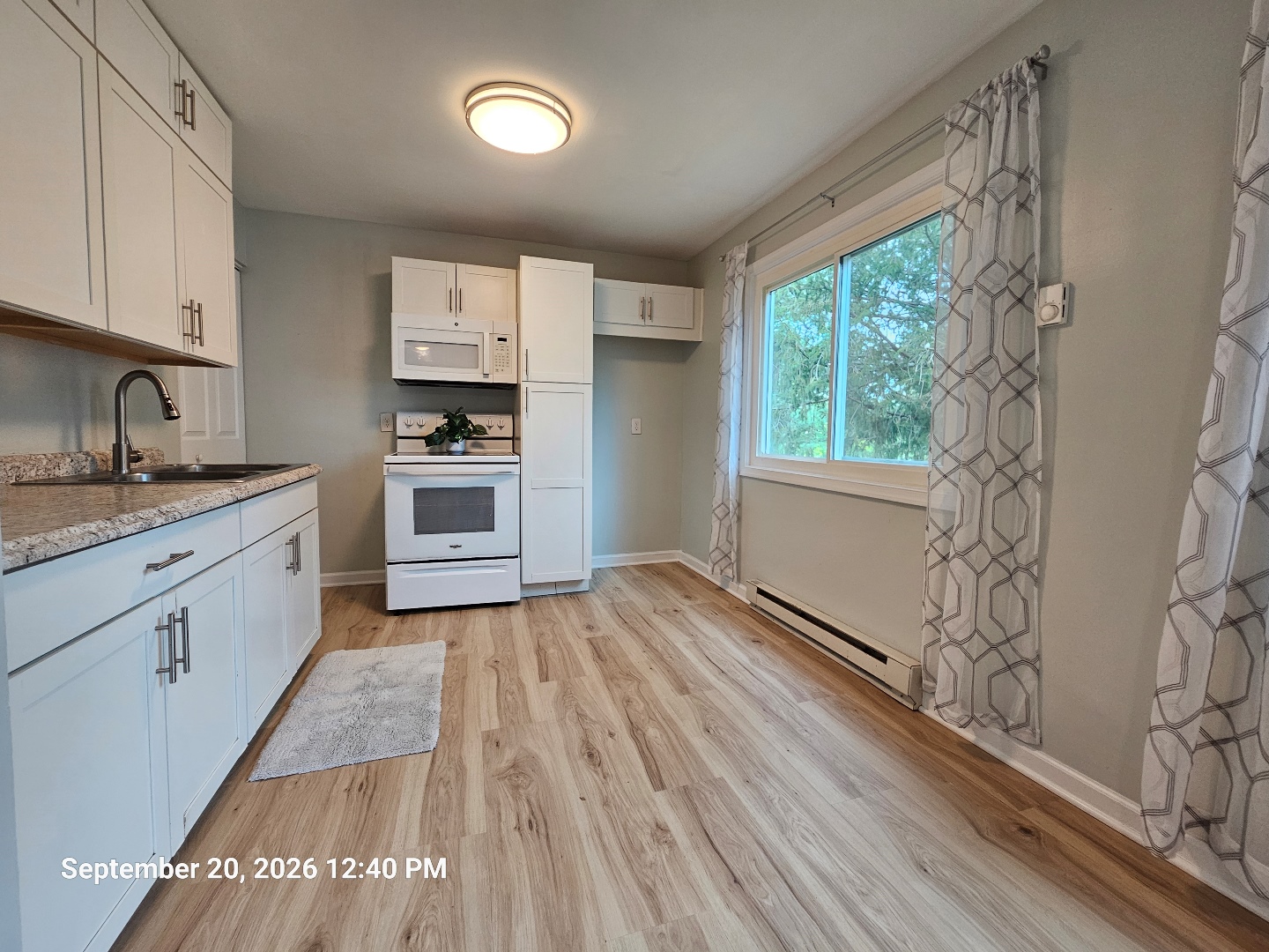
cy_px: 476
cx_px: 634
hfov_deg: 106.2
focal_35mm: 13
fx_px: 477
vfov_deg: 89.9
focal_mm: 2.2
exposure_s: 1/60
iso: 100
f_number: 2.2
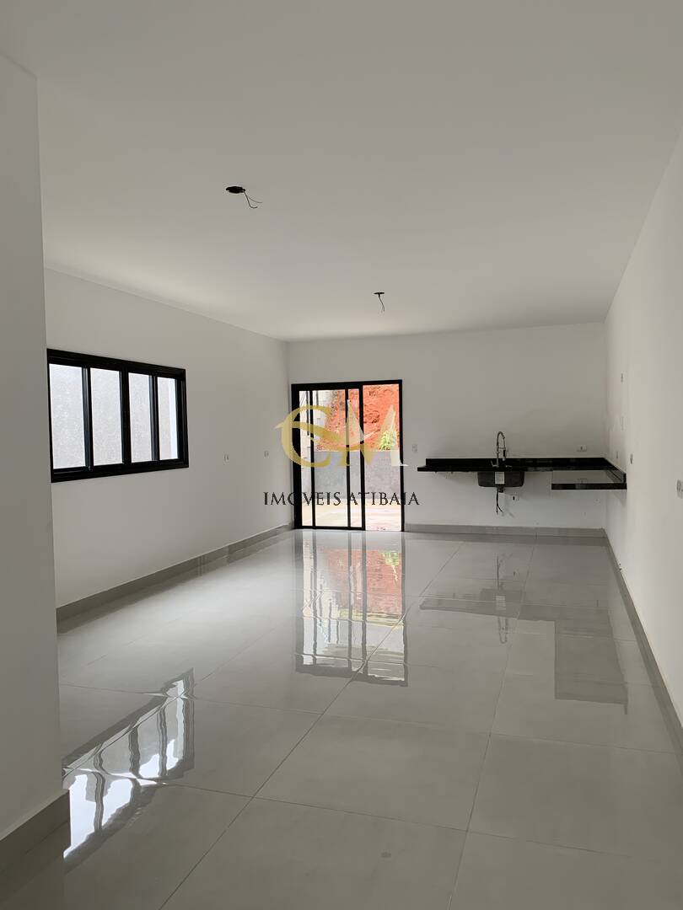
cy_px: 455
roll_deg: +1.2
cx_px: 342
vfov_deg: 67.3
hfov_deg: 53.1
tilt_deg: -1.3
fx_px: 684
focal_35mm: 26
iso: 64
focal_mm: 4.25
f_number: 1.8
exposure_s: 1/121
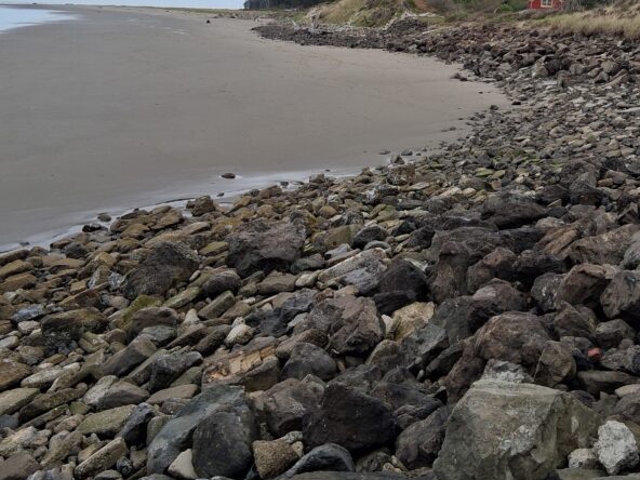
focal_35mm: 45
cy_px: 121
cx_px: 450
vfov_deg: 31.6
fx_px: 832
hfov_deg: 41.3
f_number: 1.8
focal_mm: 3.98
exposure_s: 1/171
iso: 25
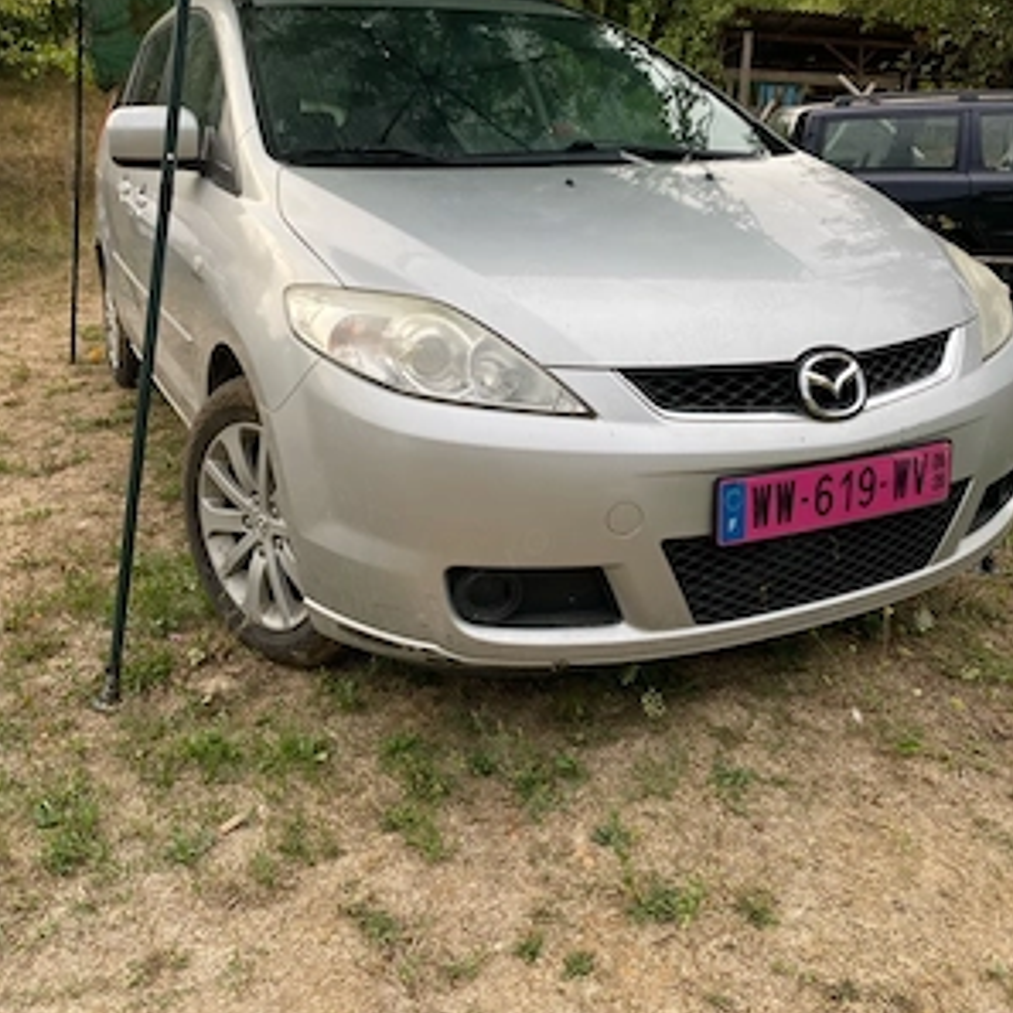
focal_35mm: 31
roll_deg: -3.5
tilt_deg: -5.4
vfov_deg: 52.0
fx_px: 1026
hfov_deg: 52.5
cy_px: 382
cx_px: 508
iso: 32
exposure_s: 1/168
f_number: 1.8
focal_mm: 4.25
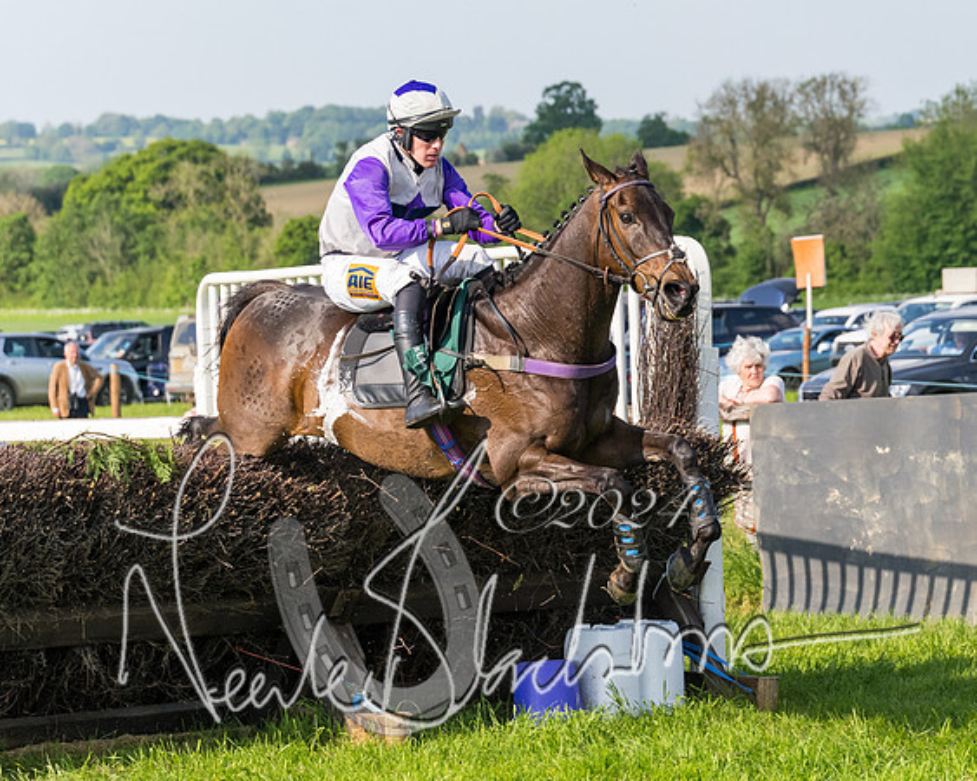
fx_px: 4301
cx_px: 559
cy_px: 436
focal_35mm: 149
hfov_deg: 13.0
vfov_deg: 10.4
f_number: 4
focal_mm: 70
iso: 500
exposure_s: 1/4000
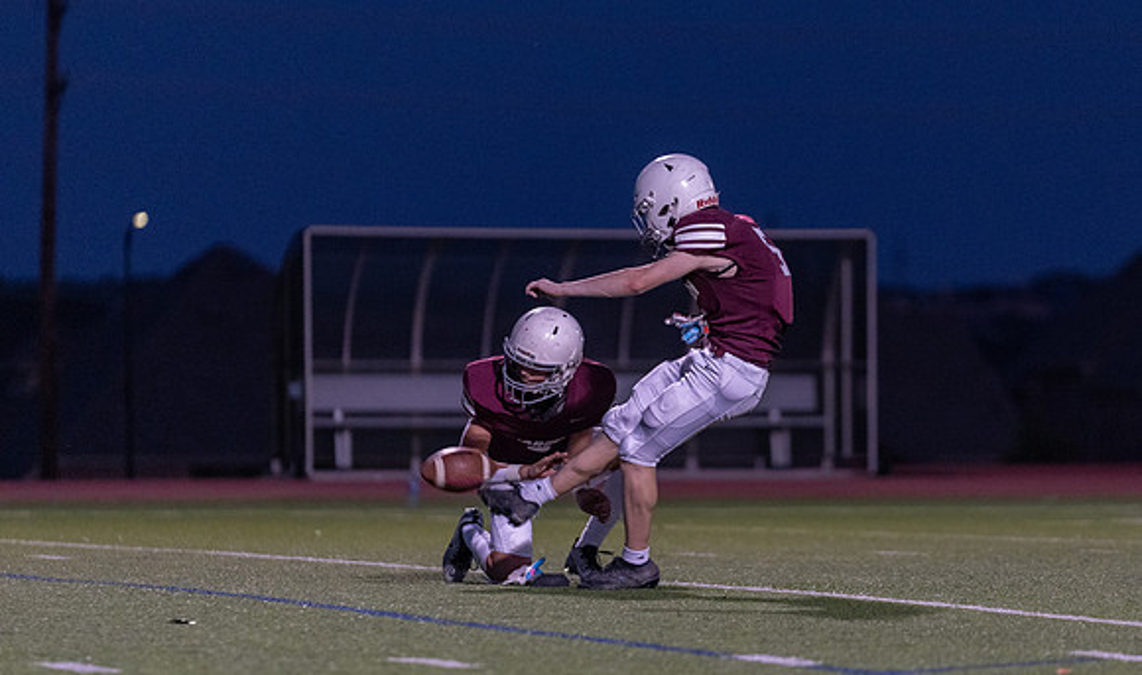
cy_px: 360
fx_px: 8091
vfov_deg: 4.8
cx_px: 681
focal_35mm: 264
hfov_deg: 8.1
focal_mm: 200
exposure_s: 1/1000
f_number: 2.8
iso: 4000
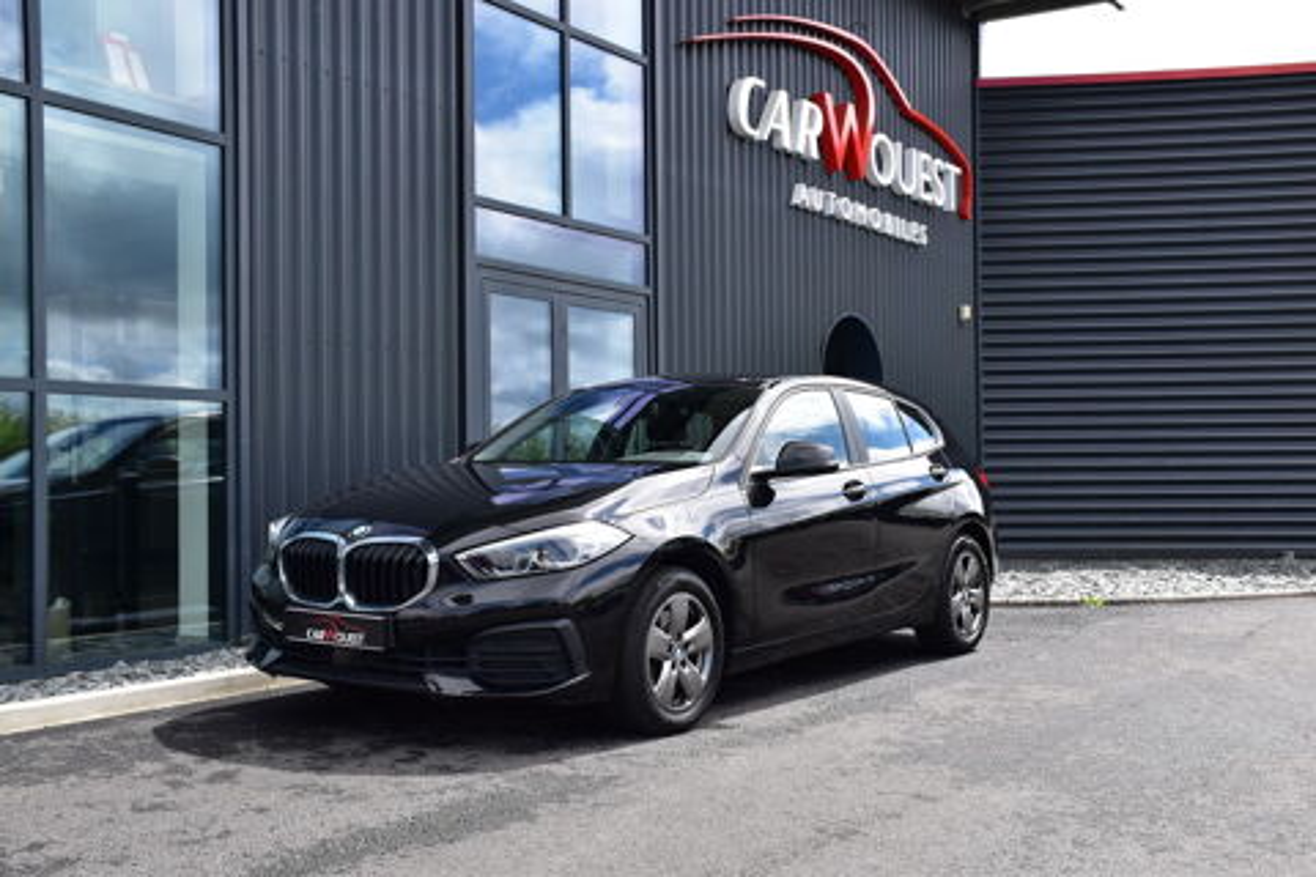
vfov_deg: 36.9
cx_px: 658
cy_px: 438
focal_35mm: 36
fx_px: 1316
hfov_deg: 53.1
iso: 400
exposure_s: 1/250
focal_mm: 24
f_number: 10
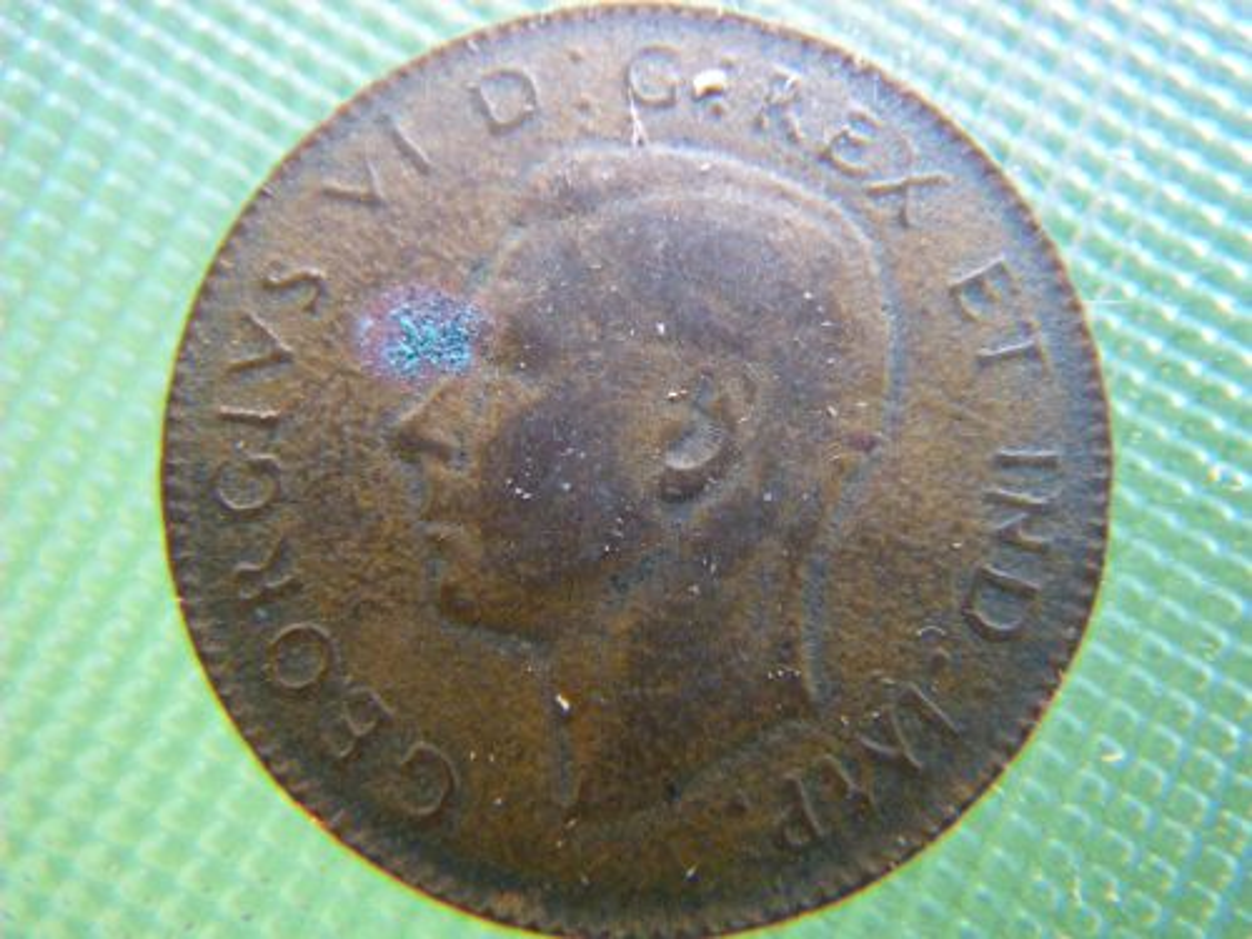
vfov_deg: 41.8
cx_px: 626
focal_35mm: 34
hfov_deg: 54.0
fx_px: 1230
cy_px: 470
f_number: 3.8
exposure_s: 1/50
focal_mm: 6.1
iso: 500
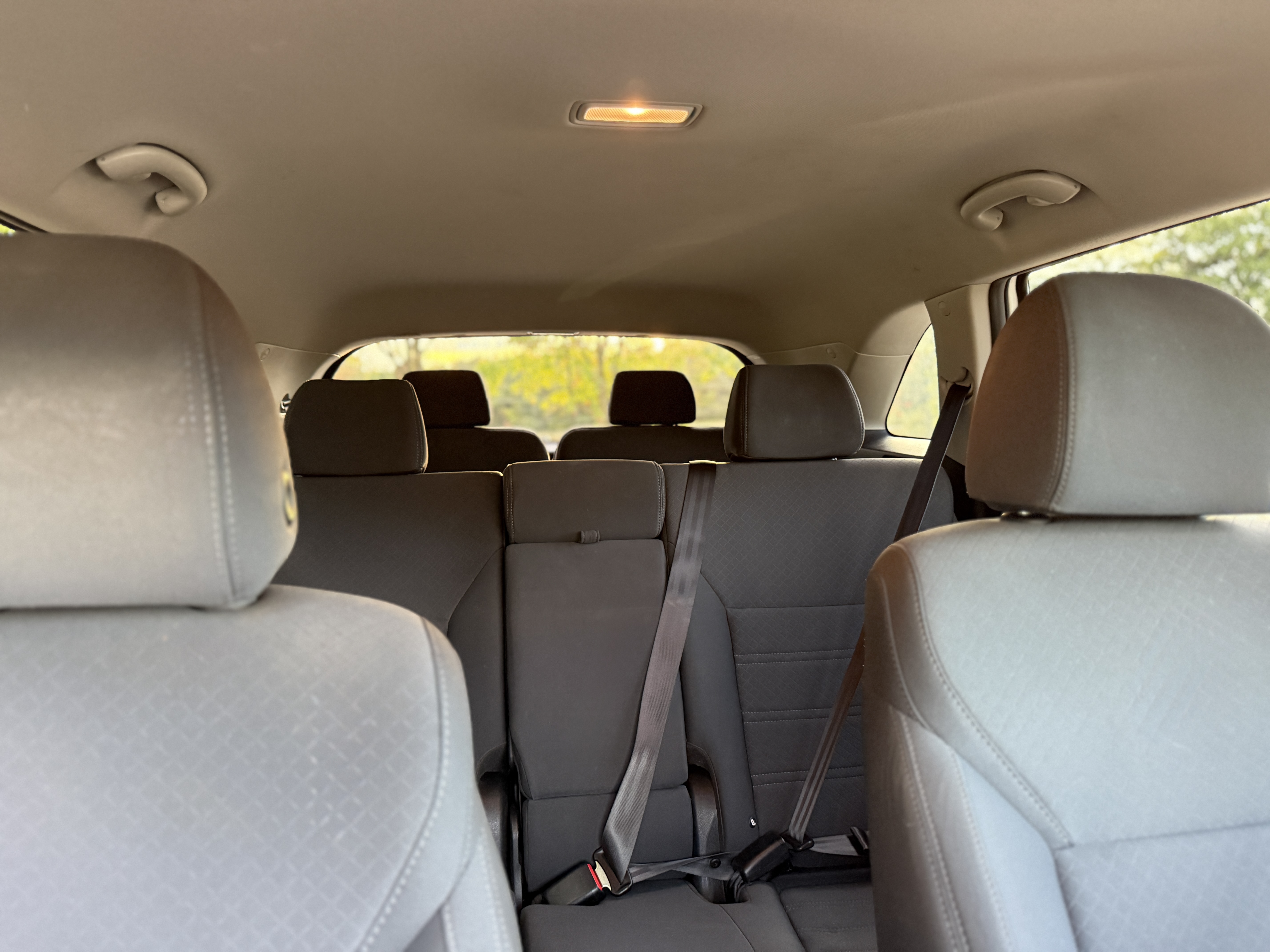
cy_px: 476
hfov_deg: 71.6
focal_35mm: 24
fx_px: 881
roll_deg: -0.6
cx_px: 635
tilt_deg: -3.4
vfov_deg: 56.8
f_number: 1.78
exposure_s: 1/60
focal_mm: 6.76
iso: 800
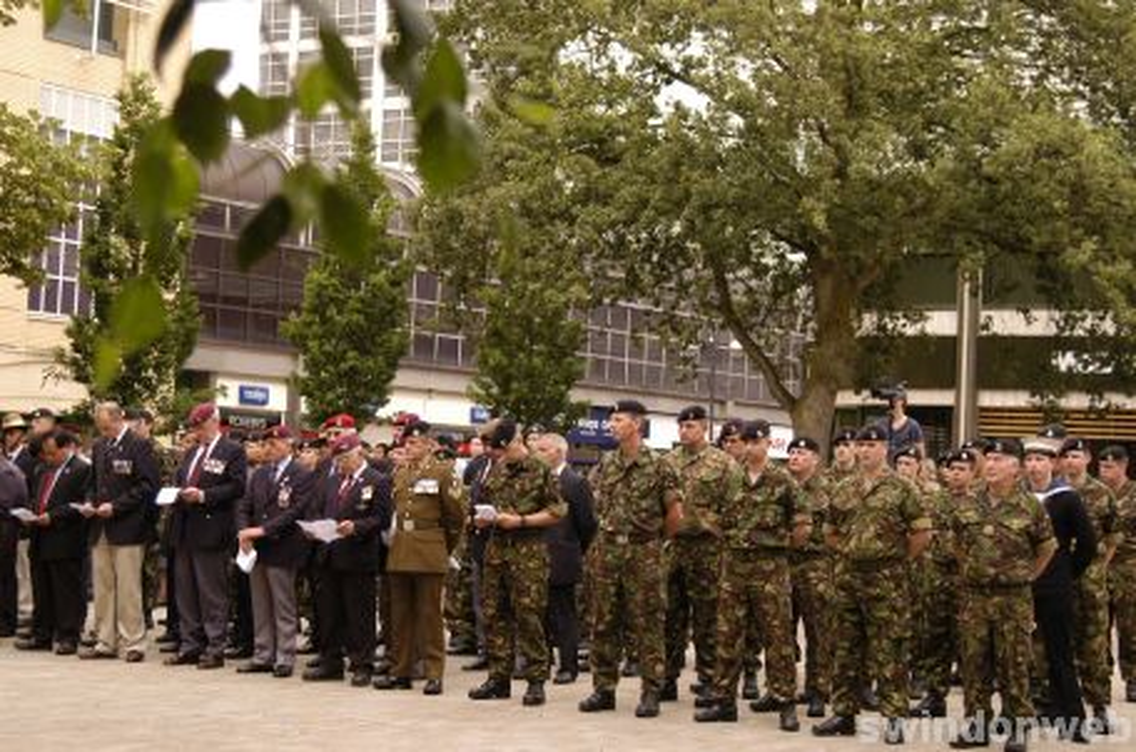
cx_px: 568
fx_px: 2456
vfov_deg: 17.4
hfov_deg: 26.0
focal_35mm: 78
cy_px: 376
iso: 400
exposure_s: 1/500
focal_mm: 52
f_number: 5
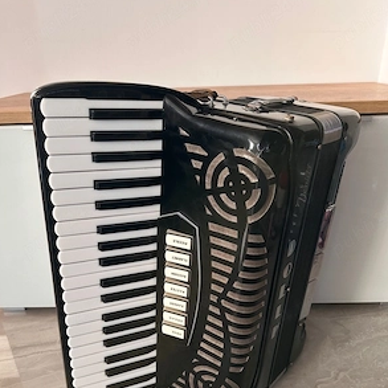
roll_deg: +1.2
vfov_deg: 55.1
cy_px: 240
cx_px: 195
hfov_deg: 55.6
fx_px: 368
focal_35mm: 29
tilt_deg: -26.2
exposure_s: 1/60
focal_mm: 6.86
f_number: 1.78
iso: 250
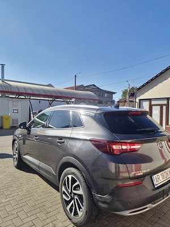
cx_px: 85
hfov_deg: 58.9
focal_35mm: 23
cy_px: 114
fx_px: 151
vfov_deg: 73.9
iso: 50
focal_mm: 6.4
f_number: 1.8
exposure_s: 1/1032
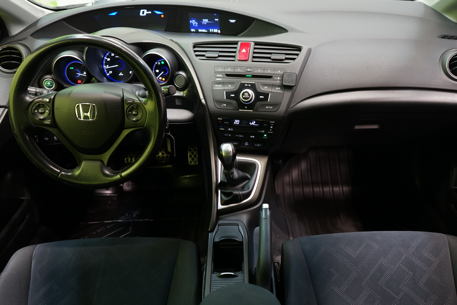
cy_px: 161
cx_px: 240
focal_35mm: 31
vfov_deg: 42.3
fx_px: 393
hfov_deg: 60.3
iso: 1000
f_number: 3.5
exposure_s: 1/30
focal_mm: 29
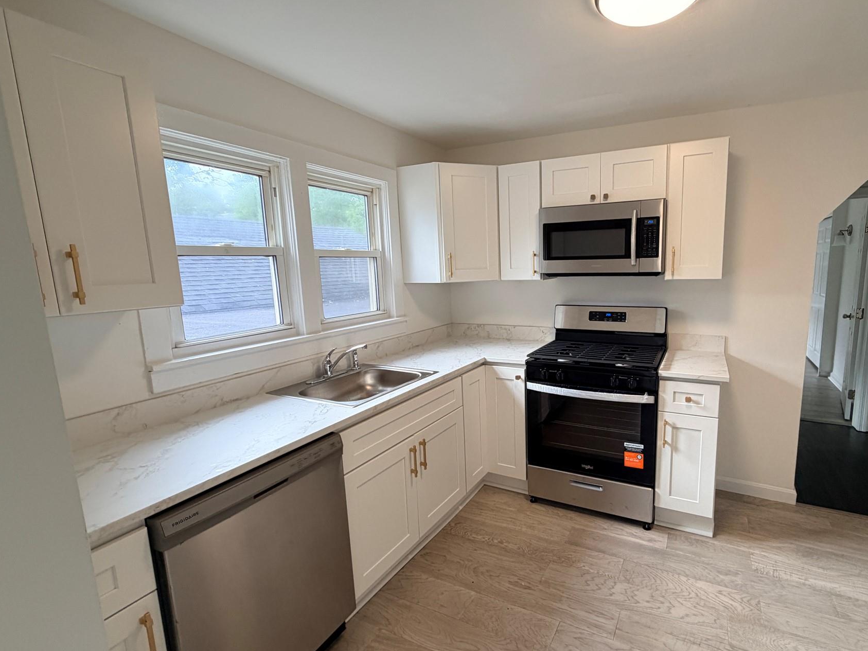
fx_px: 426
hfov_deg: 90.0
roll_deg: +2.2
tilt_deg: -7.6
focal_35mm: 17
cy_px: 326
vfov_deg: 74.7
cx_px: 515
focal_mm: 2.22
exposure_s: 1/120
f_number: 2.2
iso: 160
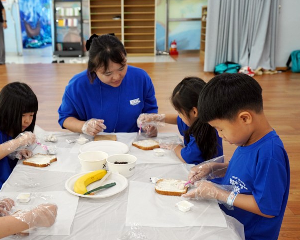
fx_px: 391
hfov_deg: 41.8
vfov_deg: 34.1
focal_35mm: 44
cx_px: 119
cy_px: 140
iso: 1250
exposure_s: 1/160
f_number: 4
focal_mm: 31
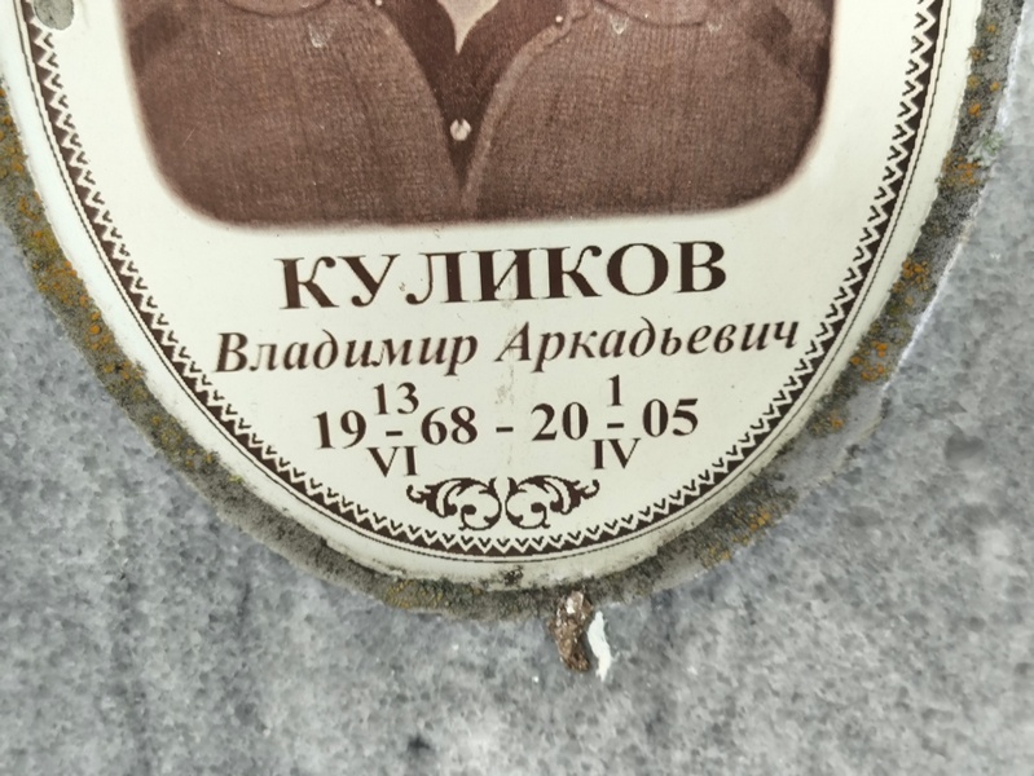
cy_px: 388
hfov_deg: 38.2
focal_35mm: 50
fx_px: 1494
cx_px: 517
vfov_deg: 29.1
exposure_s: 1/60
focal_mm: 4.71
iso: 160
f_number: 1.7
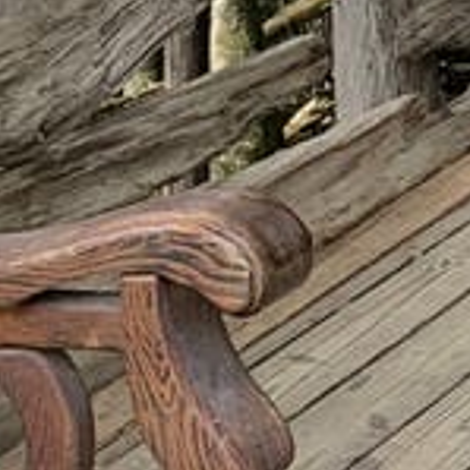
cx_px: 1233
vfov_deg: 8.2
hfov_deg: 8.4
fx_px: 2842
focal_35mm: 185
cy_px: -883
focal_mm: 4.25
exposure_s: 1/192
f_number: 1.8
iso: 25
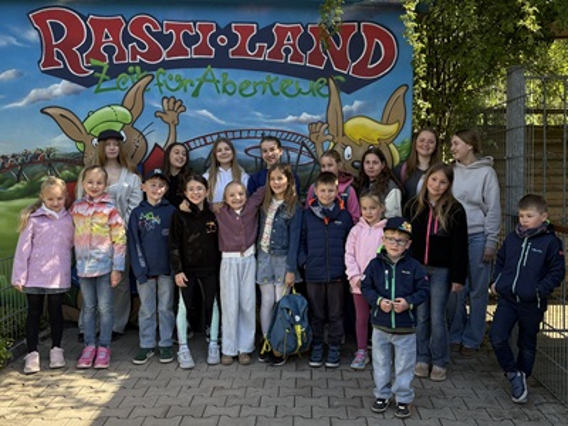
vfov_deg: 53.1
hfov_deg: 67.3
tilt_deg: -1.5
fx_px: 427
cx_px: 284
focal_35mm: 26
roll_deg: -0.7
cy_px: 213
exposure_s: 1/591
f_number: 1.6
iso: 64
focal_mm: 5.96
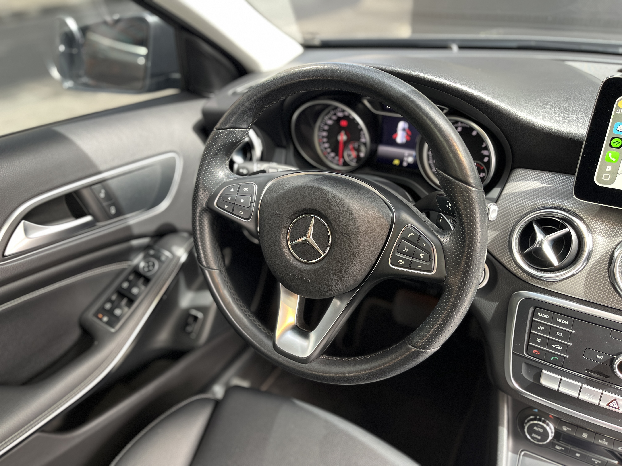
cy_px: 233
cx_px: 311
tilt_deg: -32.7
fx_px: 467
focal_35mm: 26
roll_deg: +0.6
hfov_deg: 67.3
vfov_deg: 53.1
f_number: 1.6
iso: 160
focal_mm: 5.1
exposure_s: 1/60
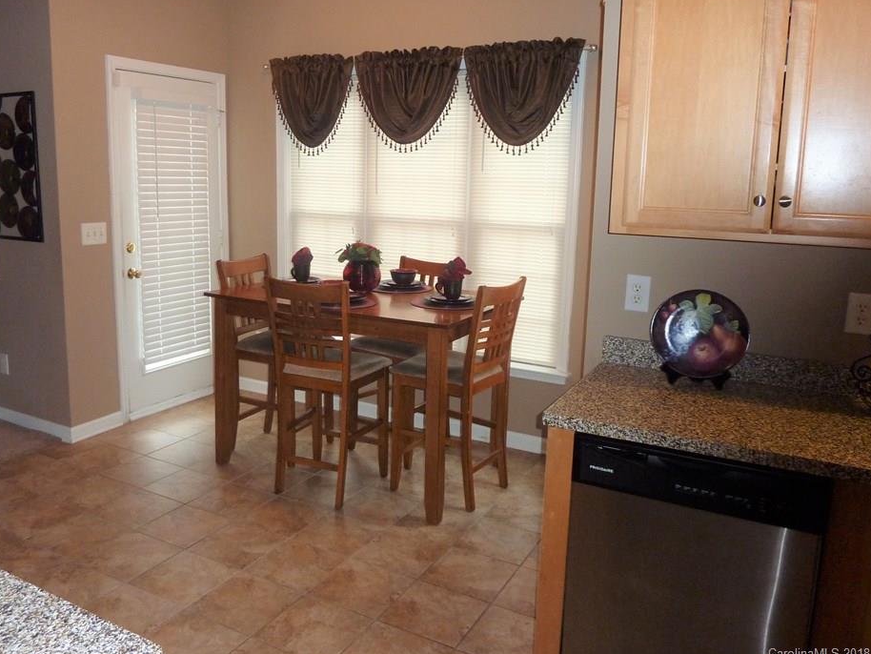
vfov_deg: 49.7
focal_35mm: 28
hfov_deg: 63.3
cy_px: 296
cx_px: 390
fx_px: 705
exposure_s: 1/30
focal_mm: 4.1
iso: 250
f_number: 3.3
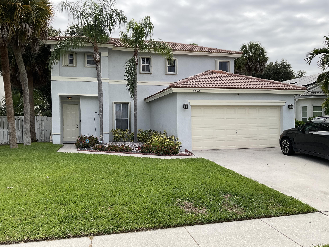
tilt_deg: -0.6
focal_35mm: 29
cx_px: 164
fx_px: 276
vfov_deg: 48.2
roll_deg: +0.4
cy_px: 124
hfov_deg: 61.7
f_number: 1.8
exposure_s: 1/1534
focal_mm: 3
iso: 16
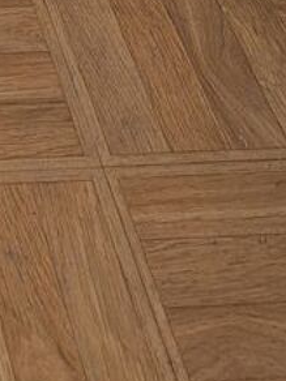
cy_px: -464
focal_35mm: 105
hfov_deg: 12.5
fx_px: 1157
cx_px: -272
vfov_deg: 14.3
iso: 200
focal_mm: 5.54
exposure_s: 1/30
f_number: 1.8
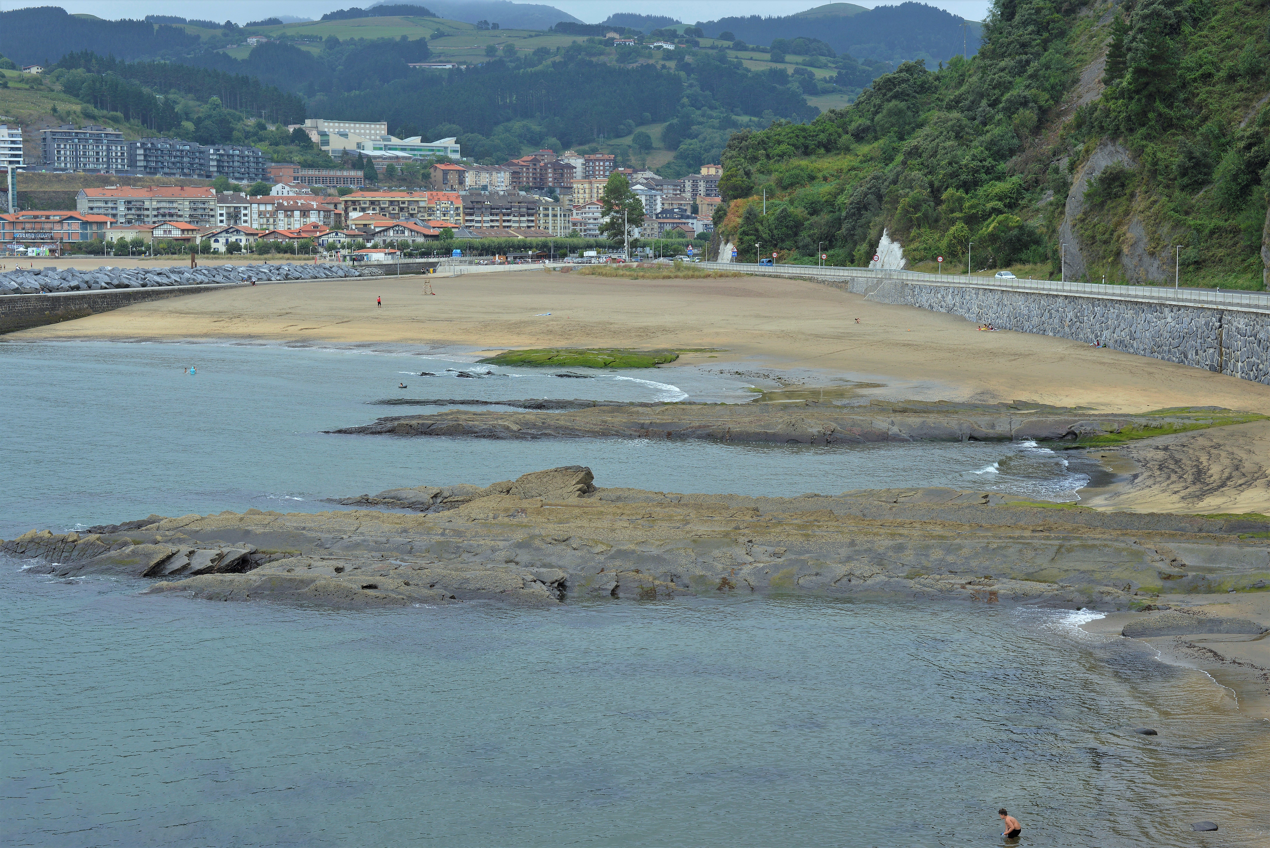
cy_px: 424
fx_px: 1764
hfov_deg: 39.6
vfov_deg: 27.0
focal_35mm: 50
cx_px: 635
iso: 400
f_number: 7.1
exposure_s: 1/200
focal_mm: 50
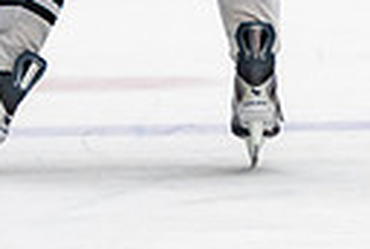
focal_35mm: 928
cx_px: 167
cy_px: -220
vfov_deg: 1.5
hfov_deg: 2.2
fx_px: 9560
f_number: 3.2
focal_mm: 160
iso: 2000
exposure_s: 1/640
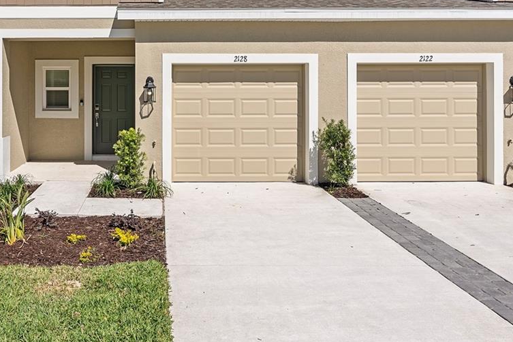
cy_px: 88
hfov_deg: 54.2
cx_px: 157
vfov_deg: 38.0
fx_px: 485
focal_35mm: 34
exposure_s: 1/160
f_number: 8
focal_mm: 16
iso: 100
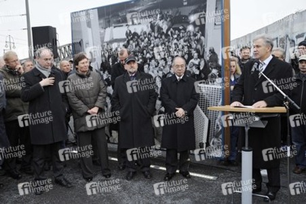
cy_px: 102
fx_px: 297
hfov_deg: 54.5
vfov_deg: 37.8
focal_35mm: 35
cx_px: 153
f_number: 5.6
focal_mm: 35
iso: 640
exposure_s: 1/160
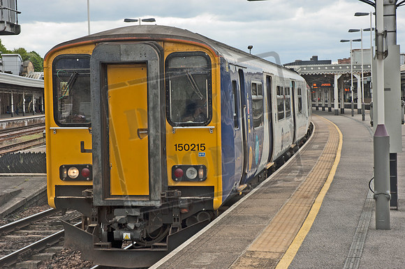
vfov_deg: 18.2
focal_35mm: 75
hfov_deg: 27.0
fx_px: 843
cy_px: 134
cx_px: 202
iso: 200
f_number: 7.1
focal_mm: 50
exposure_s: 1/200
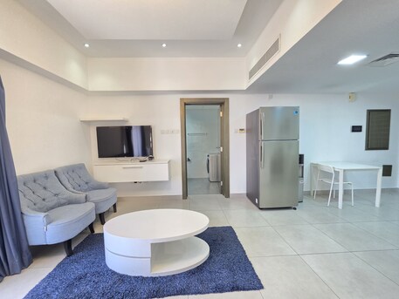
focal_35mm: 13
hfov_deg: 106.2
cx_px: 200
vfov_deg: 89.9
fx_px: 150
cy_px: 150
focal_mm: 2.2
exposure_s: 1/50
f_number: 1.9
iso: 160
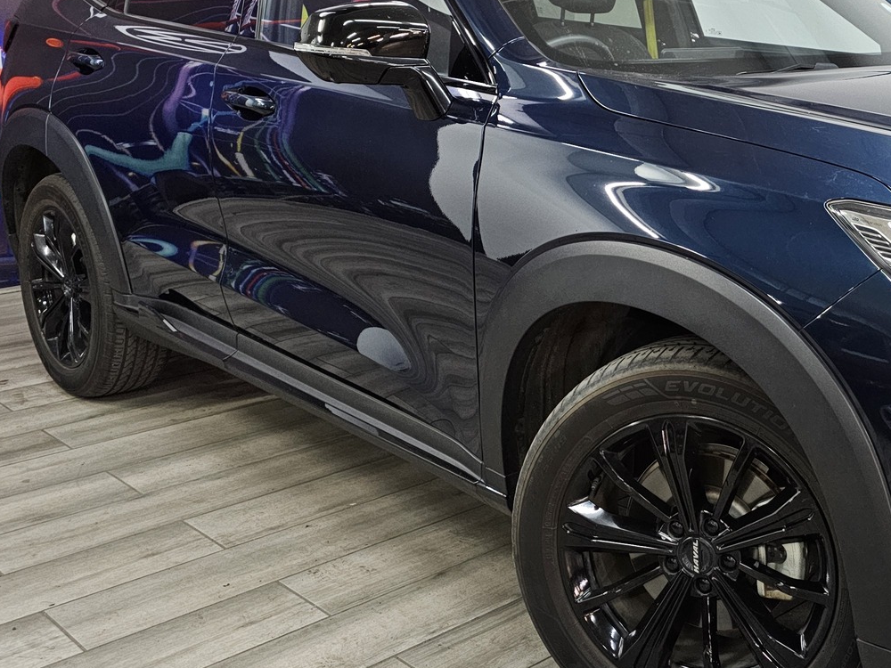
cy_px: 222
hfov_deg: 39.5
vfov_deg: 31.3
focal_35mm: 46
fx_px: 1184
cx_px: 723
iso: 640
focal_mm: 6.3
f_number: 1.7
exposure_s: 1/100
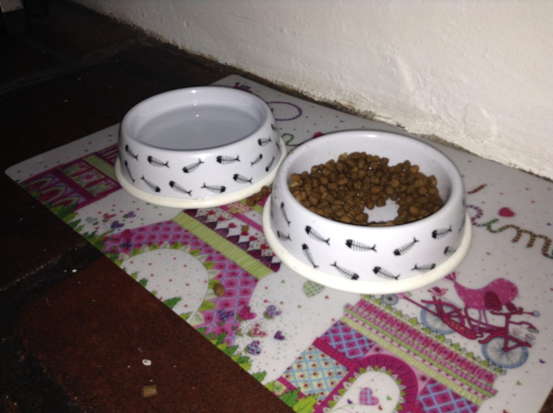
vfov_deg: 42.9
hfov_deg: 55.4
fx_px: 526
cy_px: 206
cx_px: 276
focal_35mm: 33
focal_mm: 3.3
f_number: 2.4
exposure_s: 1/18
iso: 25
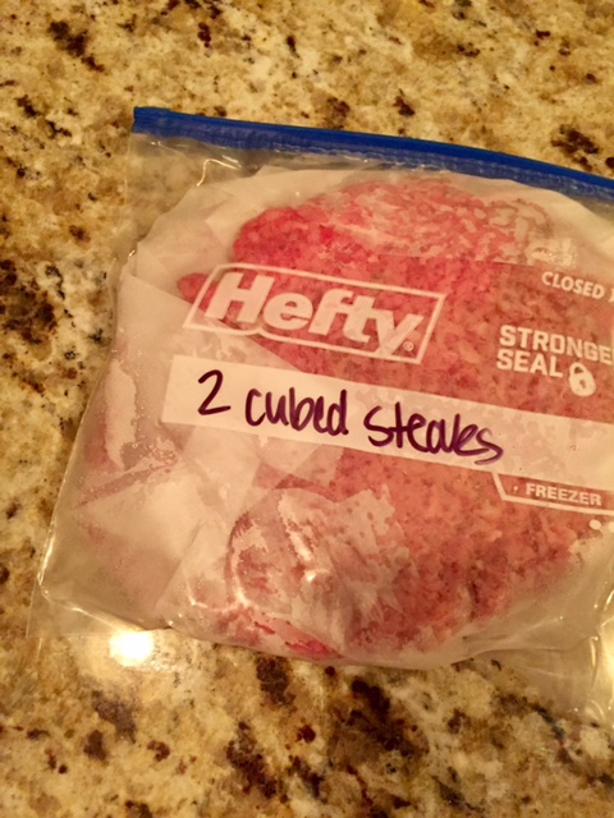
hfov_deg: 48.2
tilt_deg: -74.3
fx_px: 686
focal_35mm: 29
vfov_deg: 61.7
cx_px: 307
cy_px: 409
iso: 250
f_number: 2.2
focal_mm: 4.15
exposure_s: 1/20
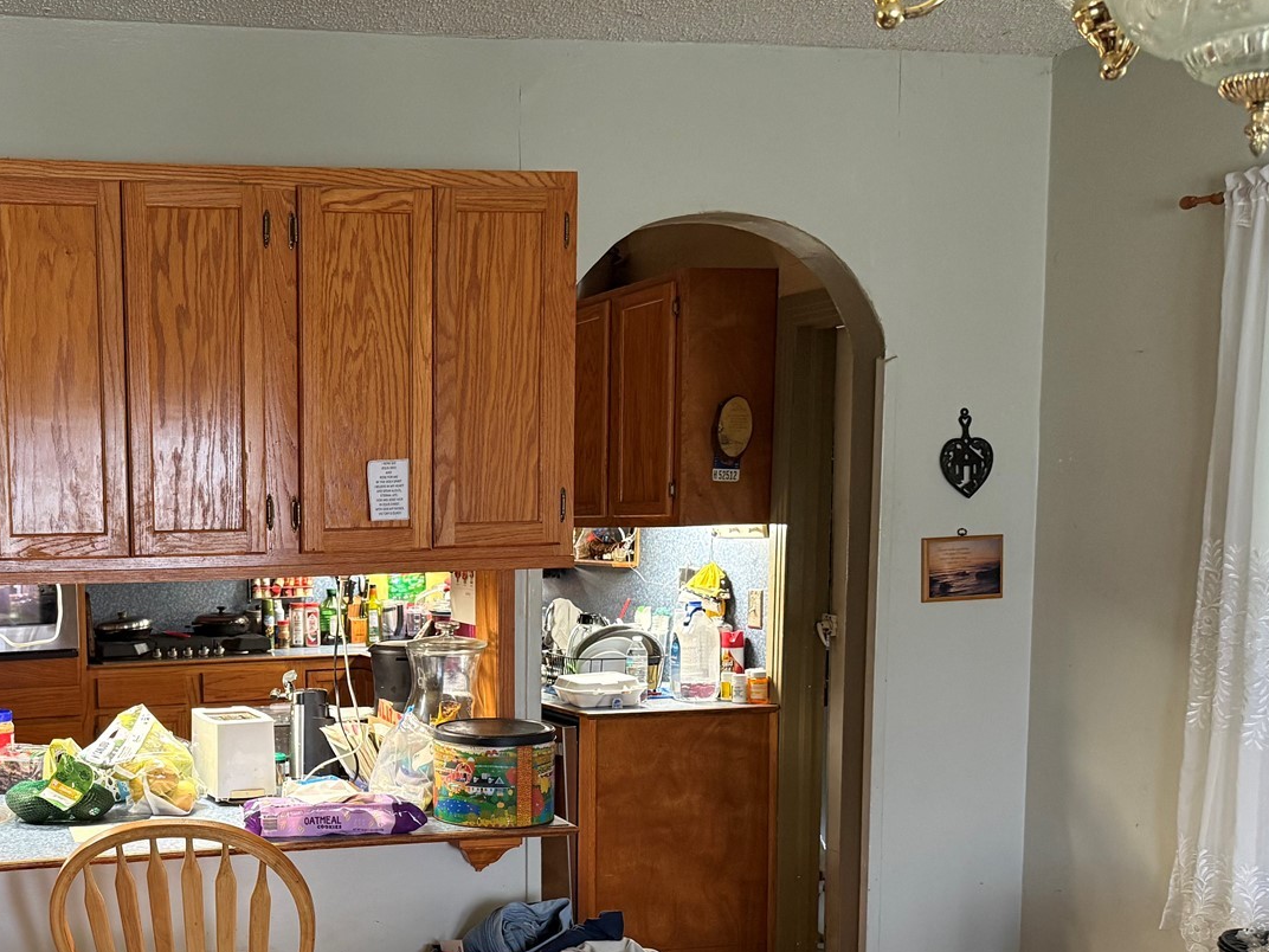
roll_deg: +1.1
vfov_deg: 33.1
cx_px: 226
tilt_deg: -5.5
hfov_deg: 41.7
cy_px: 675
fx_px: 1576
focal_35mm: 43
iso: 320
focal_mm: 6.76
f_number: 1.78
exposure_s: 1/60
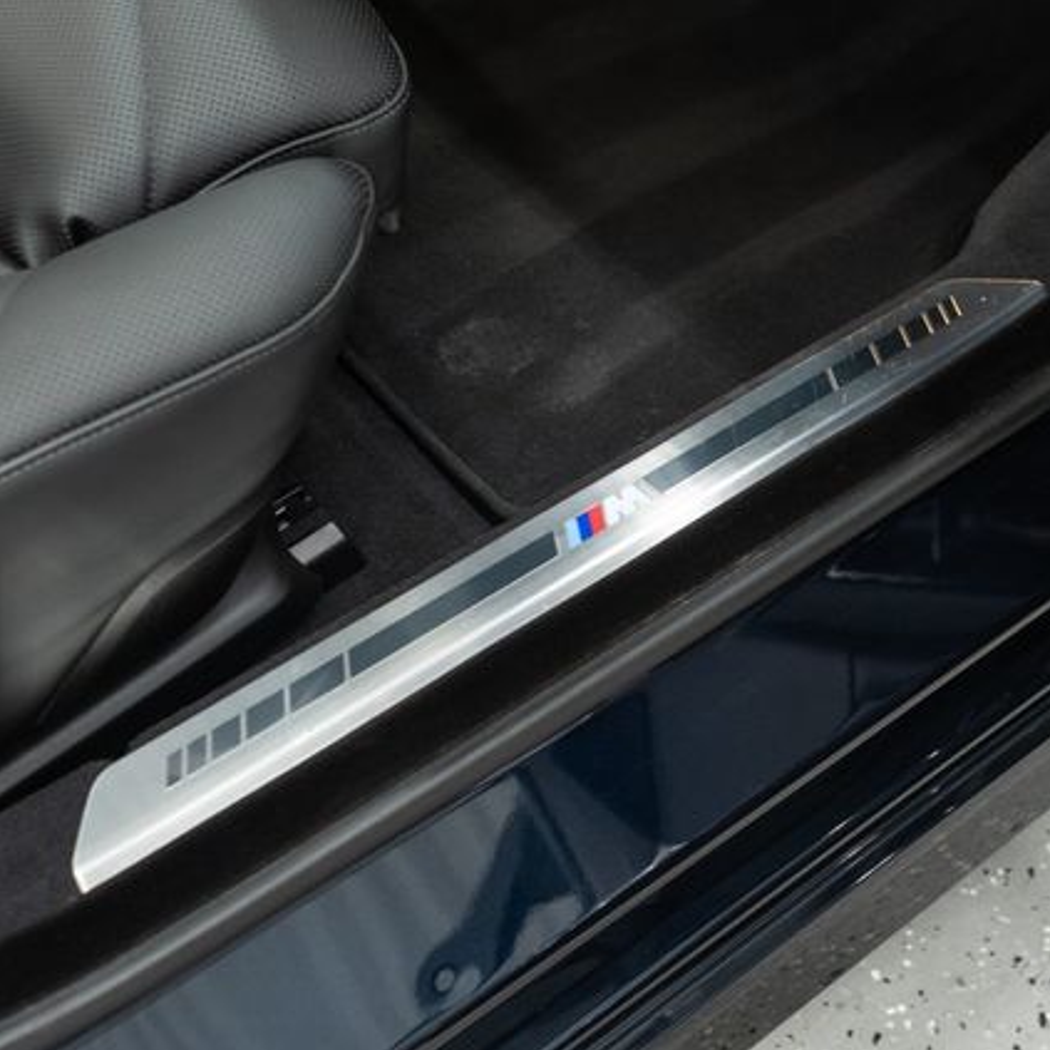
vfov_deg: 31.6
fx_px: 1853
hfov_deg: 31.5
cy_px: 527
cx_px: 633
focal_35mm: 54
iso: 1000
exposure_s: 1/50
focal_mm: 28
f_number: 3.2
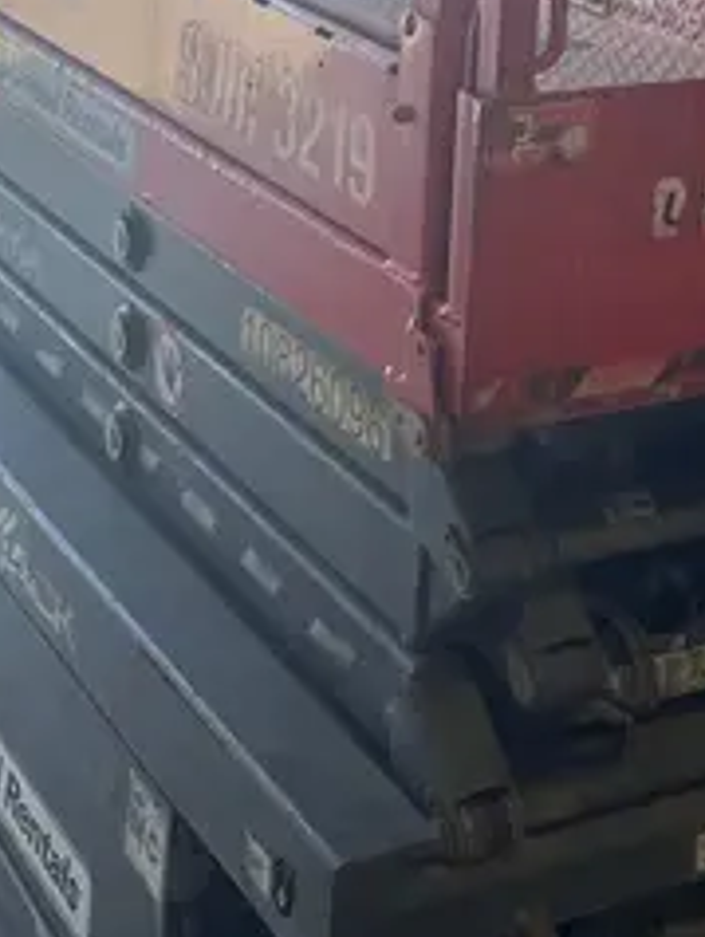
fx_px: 2169
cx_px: 488
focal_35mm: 80
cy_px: 30
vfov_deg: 23.5
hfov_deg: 18.4
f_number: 1.6
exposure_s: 1/707
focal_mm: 4.2
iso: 32
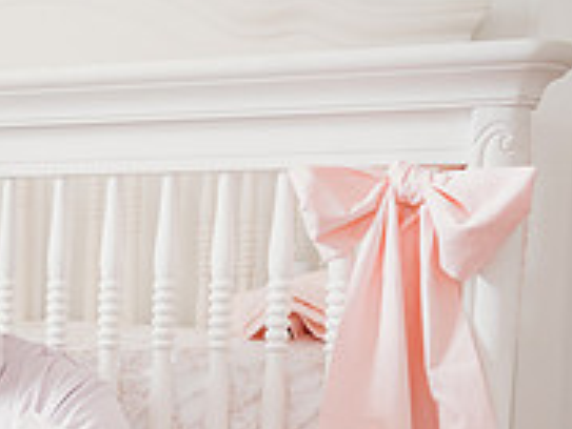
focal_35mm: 74
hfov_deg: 22.9
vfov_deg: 19.4
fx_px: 1224
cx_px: -205
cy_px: 418
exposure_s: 1/200
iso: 1000
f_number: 2.8
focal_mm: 24
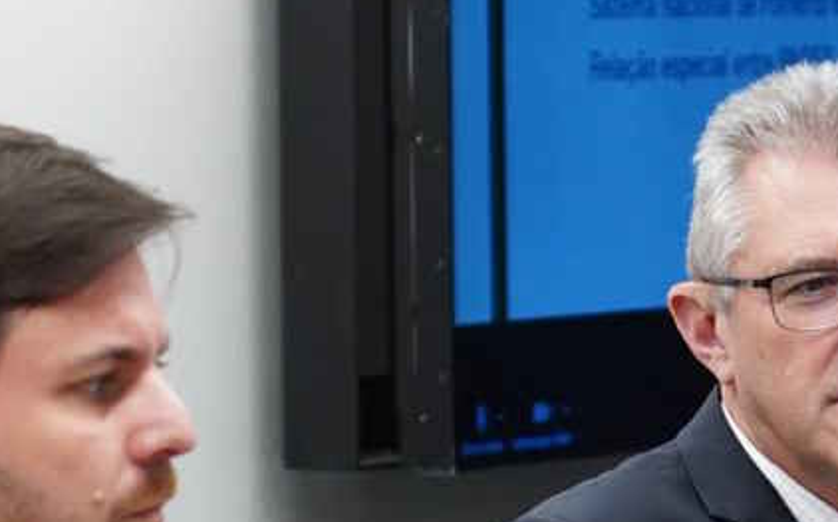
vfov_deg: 4.0
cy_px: 728
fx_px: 7531
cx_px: 643
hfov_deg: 6.4
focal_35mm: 330
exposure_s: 1/250
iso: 2500
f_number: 4
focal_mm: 70
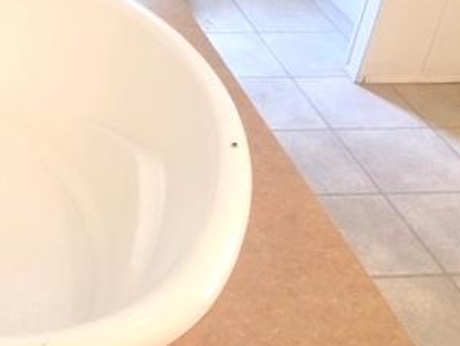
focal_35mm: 64
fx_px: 851
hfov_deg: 28.4
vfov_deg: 23.0
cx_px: 2
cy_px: 162
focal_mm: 4.15
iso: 40
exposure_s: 1/15
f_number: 2.2
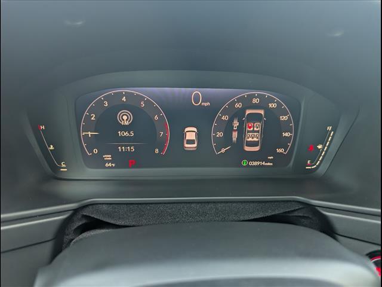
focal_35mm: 24
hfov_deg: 71.6
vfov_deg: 56.8
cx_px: 191
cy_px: 144
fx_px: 265
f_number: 1.68
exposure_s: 1/200
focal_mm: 6.9
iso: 57
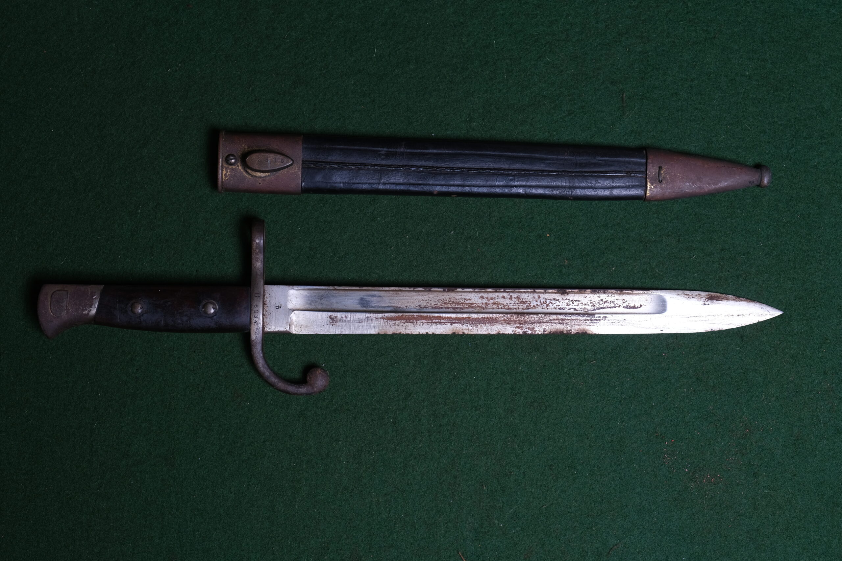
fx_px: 1240
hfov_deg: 37.5
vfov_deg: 25.5
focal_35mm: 53
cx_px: 421
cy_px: 280
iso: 320
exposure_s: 1/160
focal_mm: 35.3
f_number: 5.6
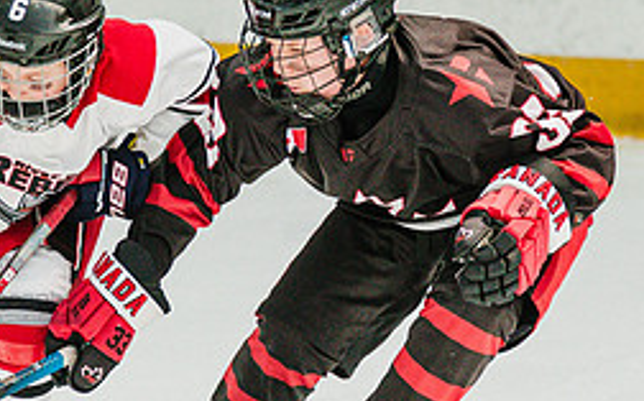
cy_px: 354
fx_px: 13853
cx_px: 346
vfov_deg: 1.7
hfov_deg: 2.7
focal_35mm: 790
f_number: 4
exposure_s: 1/2000
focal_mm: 221
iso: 1600
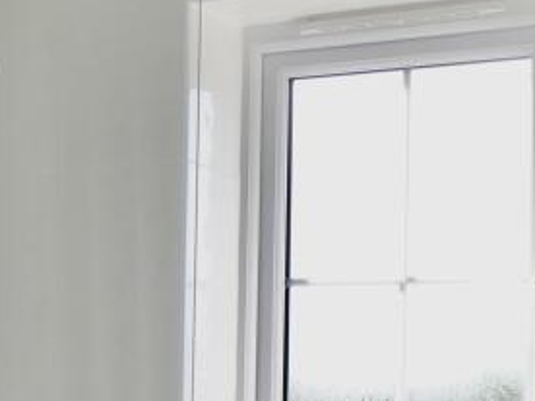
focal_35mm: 89
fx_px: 1376
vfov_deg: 16.3
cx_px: -56
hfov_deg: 20.9
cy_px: 384
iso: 100
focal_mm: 4.3
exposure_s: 1/125
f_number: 4
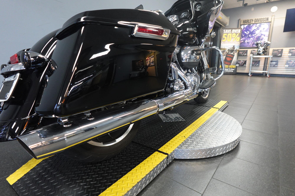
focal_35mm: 20
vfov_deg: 61.9
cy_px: 98
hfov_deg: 84.0
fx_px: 164
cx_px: 148
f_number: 2
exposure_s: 1/80
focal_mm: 7.6
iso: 800
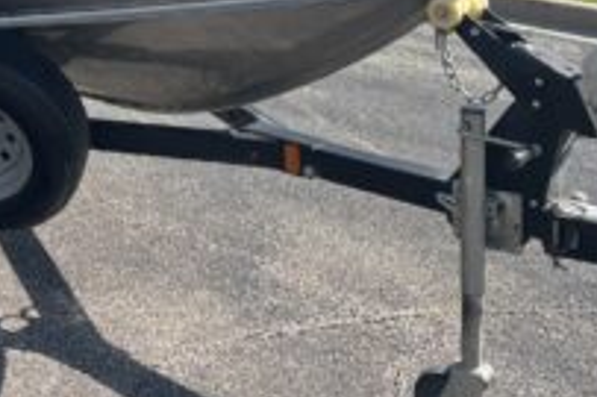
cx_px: 1
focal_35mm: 71
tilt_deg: -4.9
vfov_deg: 17.8
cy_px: -129
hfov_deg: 26.9
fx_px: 1176
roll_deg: +1.7
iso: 50
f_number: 1.6
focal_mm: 5.96
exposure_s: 1/2398
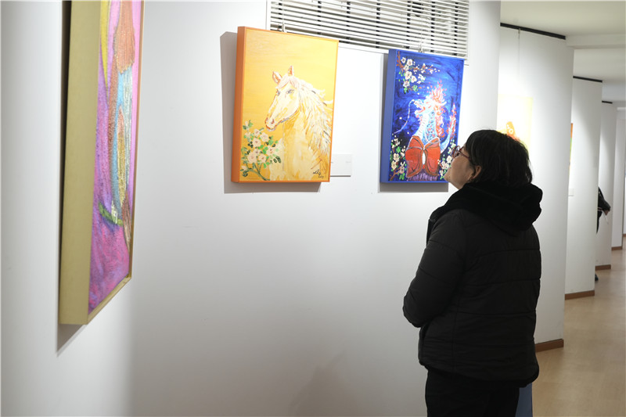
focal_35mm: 47
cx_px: 313
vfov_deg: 28.6
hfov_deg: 41.9
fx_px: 817
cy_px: 208
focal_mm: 47
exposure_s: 1/50
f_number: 9
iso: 1600
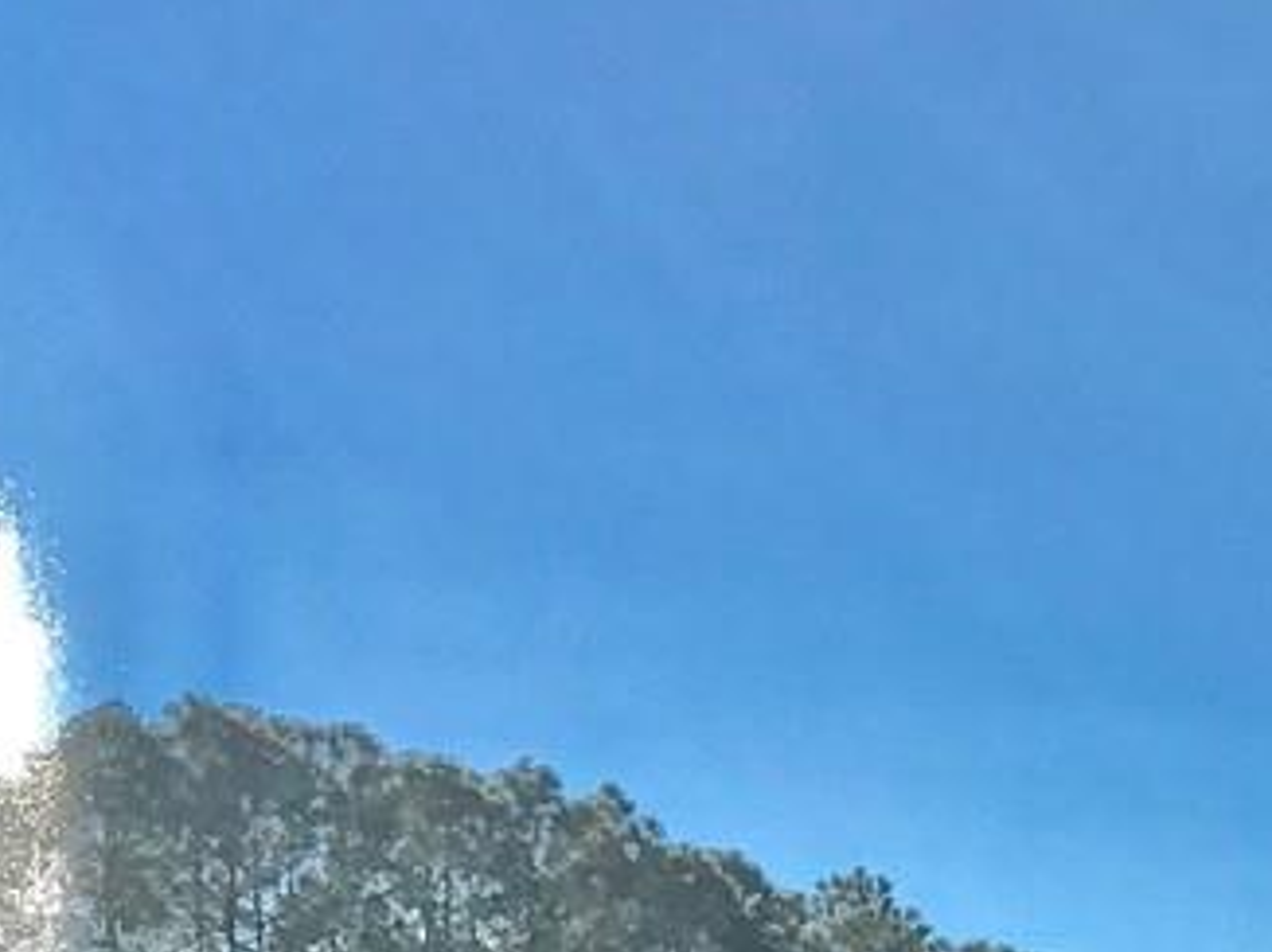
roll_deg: +0.5
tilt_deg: -2.1
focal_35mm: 110
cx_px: 1783
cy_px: 1580
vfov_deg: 12.5
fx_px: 4039
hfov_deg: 16.6
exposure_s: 1/4000
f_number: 1.8
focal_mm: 3.99
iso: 20
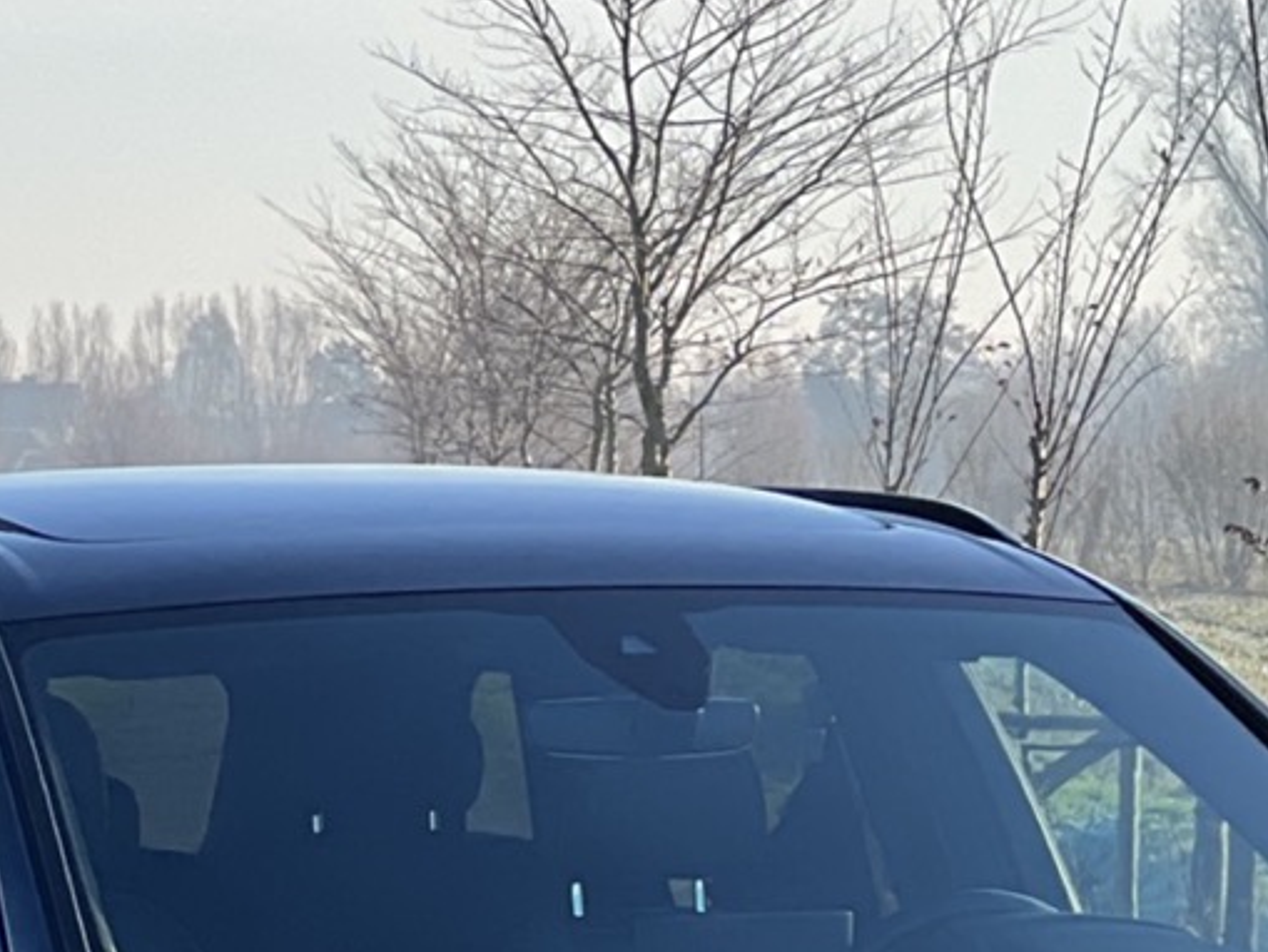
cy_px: 1404
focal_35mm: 302
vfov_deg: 4.9
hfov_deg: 6.6
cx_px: 727
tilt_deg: -3.3
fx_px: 11065
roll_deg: -0.6
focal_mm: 9
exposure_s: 1/257
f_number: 2.8
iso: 25
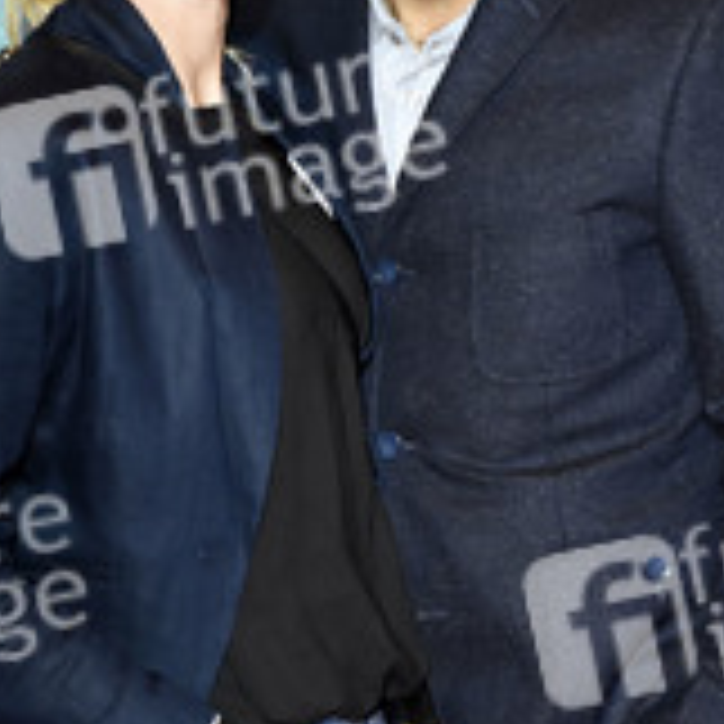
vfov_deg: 7.9
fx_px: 5229
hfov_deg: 7.9
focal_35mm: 221
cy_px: 378
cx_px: 346
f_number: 5
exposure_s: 1/125
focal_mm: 70
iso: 1600
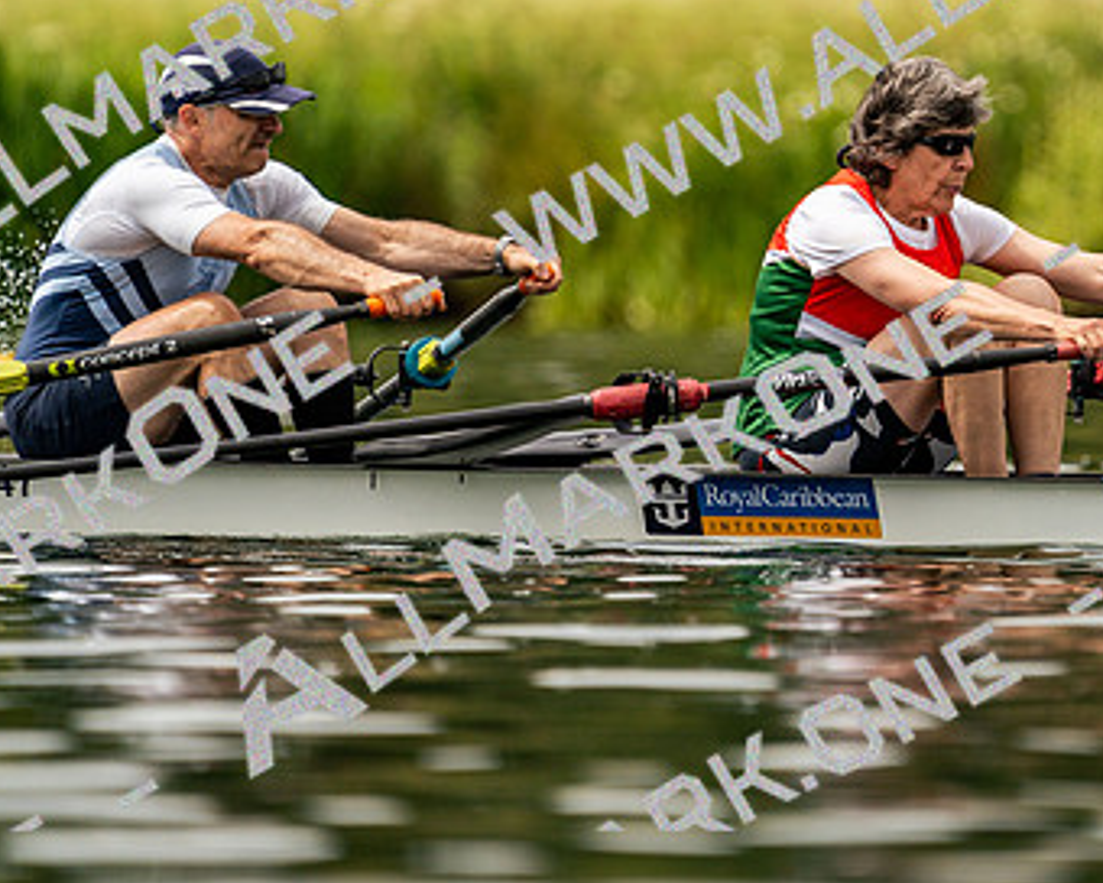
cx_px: 895
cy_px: 274
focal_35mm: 962
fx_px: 31404
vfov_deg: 1.6
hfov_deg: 2.0
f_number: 6.3
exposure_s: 1/2000
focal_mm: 600
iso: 250
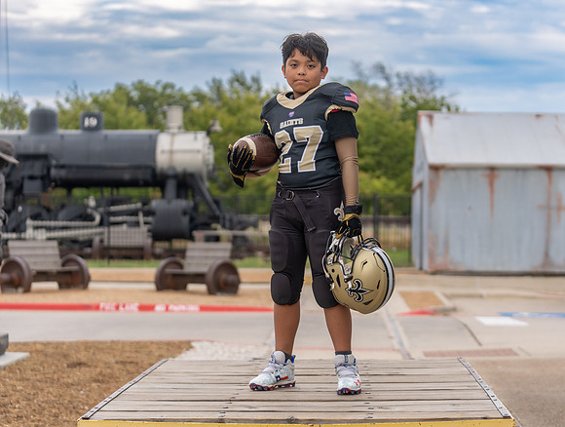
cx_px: 308
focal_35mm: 80
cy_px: 218
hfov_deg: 24.4
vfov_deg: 18.5
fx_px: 1308
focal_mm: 70
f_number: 2.8
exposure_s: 1/400
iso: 100
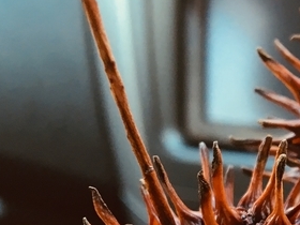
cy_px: 243
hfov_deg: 17.3
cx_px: 406
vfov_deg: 13.7
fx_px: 919
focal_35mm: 106
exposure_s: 1/40
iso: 25
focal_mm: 4.15
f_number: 2.2
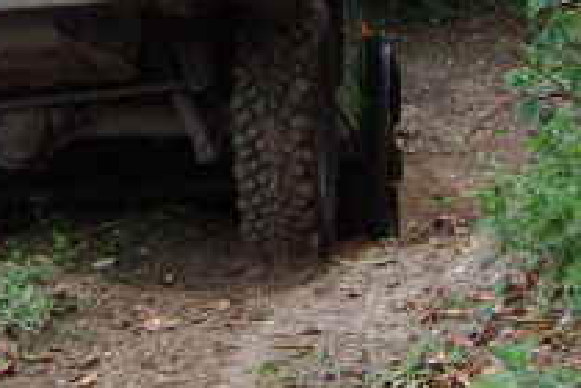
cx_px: 53
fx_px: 1791
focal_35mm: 111
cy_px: -224
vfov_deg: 11.7
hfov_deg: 18.1
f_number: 2.8
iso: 50
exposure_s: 1/250
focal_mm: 5.8
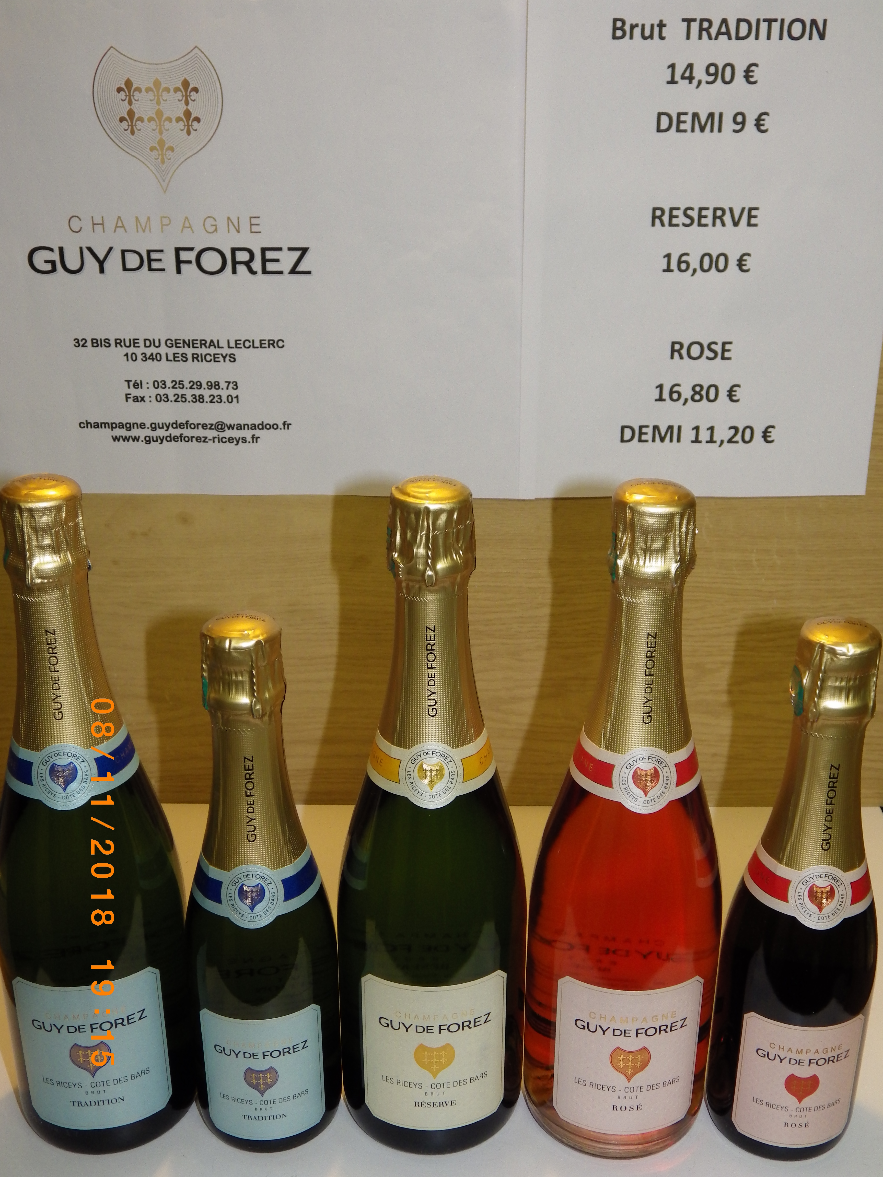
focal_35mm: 41
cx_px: 442
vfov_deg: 45.8
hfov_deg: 35.1
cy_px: 588
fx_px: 1394
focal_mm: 7.4
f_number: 3.6
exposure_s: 1/50
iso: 200
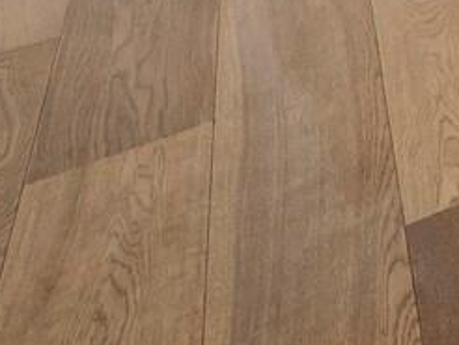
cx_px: 1405
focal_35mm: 91
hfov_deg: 11.2
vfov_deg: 10.3
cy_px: -755
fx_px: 1208
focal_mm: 7
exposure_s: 1/2
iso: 320
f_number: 10
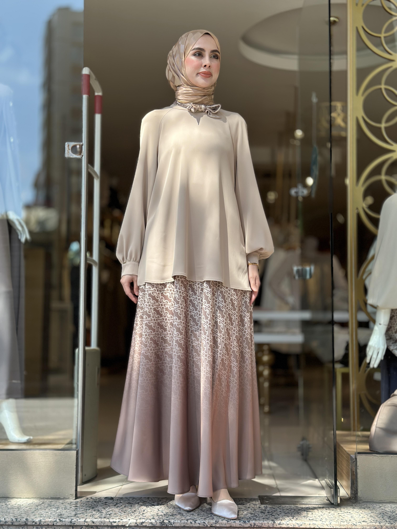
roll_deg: -1.1
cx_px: 198
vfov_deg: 39.7
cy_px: 264
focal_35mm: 48
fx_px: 734
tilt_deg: +5.0
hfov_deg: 30.3
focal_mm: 6.86
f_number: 1.78
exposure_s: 1/1953
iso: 100
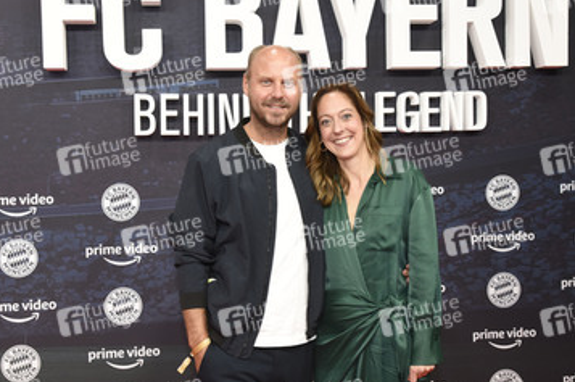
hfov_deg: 45.5
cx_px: 281
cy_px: 197
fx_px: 686
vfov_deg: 31.1
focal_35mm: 43
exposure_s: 1/125
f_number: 6.3
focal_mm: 34
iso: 1600
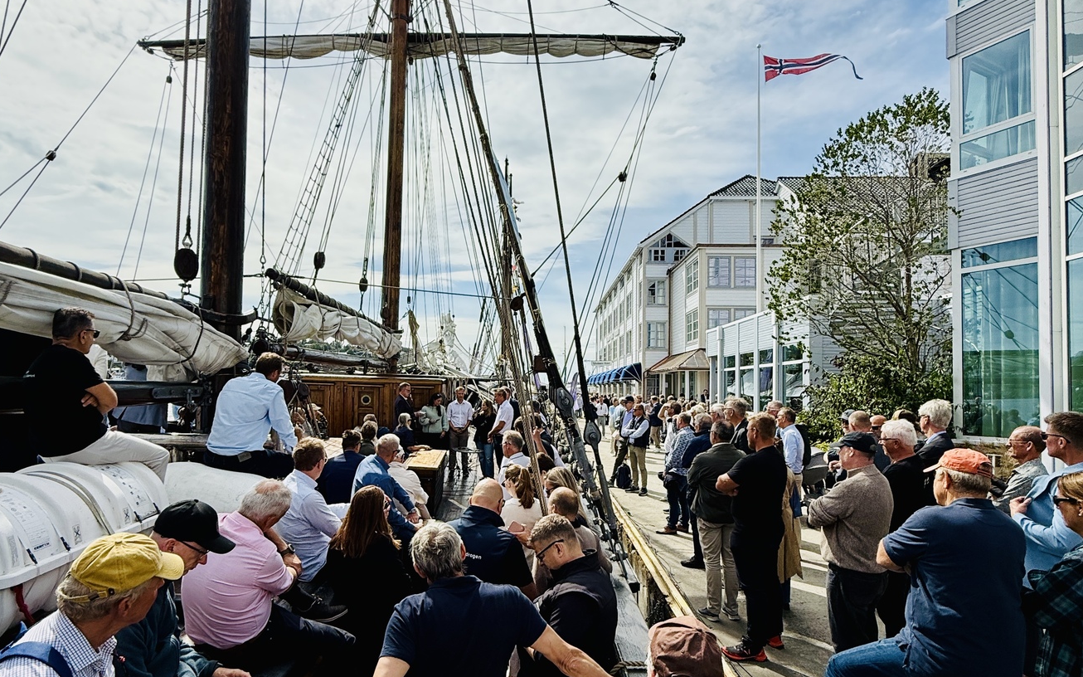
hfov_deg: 101.5
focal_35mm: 15
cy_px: 365
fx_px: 443
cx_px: 537
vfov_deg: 74.7
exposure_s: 1/3460
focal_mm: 2.22
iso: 80
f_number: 2.2
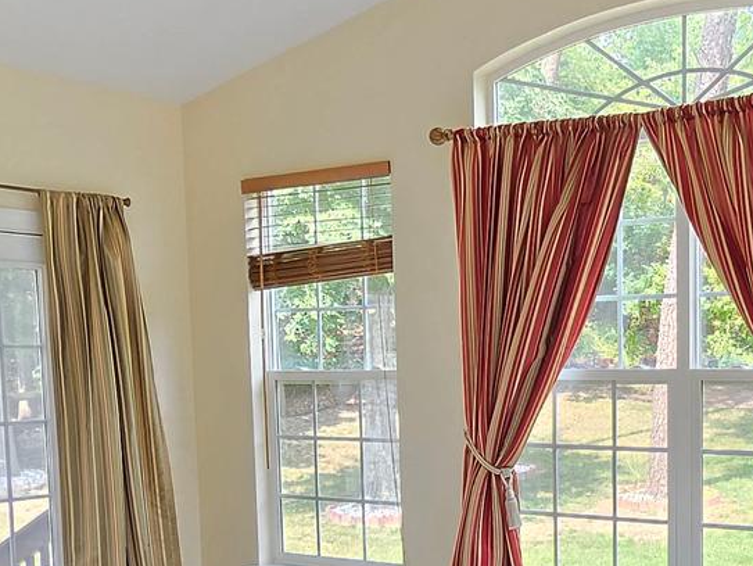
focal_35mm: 49
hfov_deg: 36.7
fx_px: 1067
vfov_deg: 28.9
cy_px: 469
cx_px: 663
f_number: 2.2
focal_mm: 2.2
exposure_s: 1/120
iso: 160
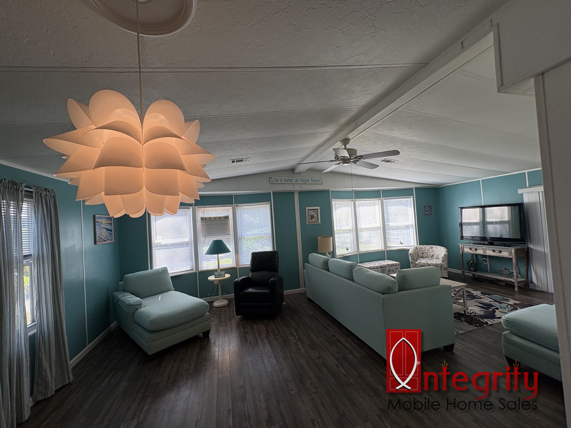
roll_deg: +3.7
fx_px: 231
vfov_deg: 85.7
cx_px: 286
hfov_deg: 102.1
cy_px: 214
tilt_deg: +1.9
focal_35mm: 14
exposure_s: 1/137
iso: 64
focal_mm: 2.22
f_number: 2.2
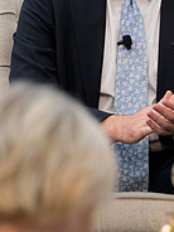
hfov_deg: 2.2
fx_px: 4564
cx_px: 100
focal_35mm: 681
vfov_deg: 2.9
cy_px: 15
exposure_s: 1/160
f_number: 4
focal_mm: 150
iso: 400
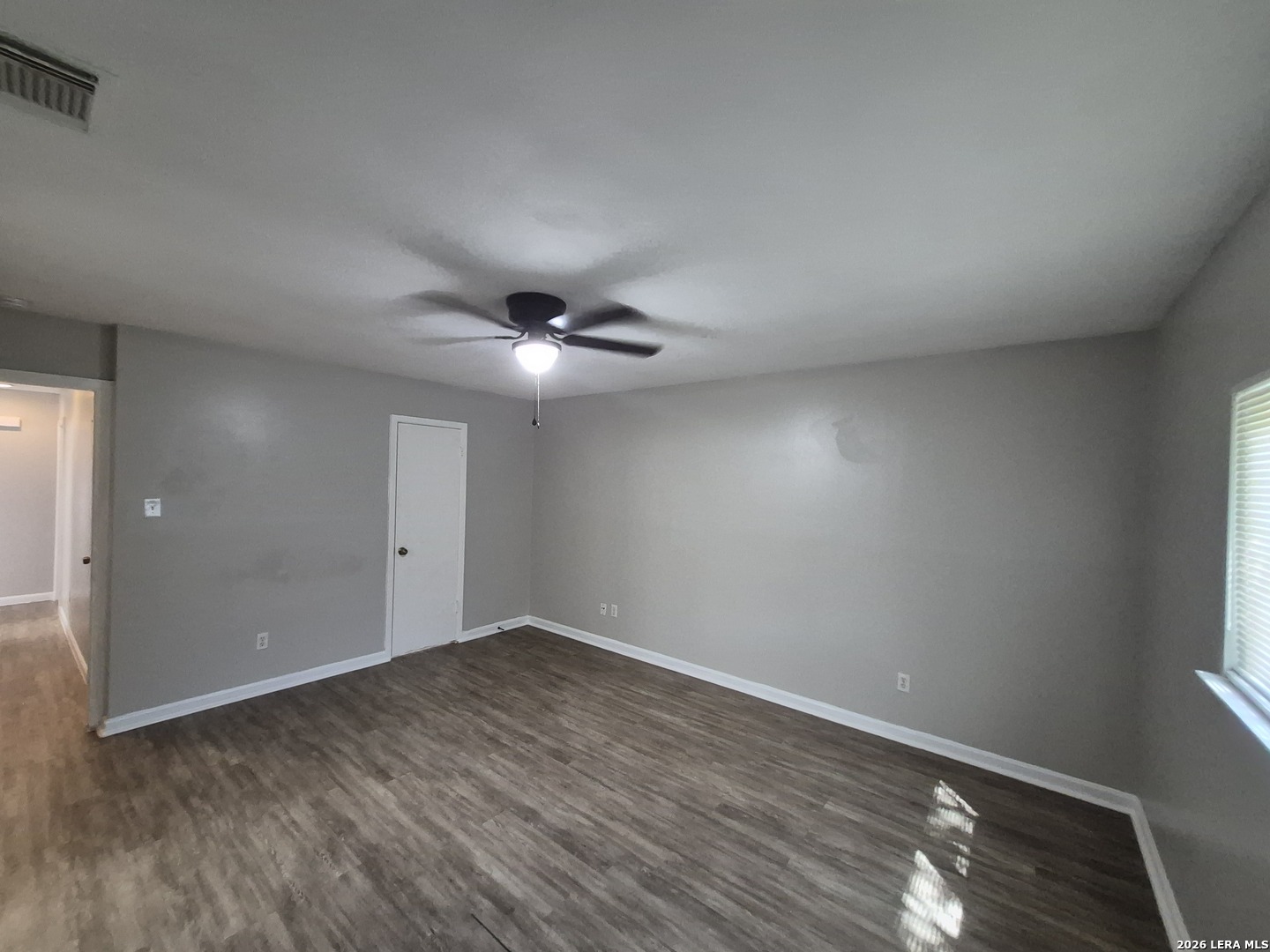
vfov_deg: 89.9
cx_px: 635
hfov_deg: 106.2
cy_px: 476
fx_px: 477
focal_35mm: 13
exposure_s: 1/60
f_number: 2.2
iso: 800
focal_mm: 1.74
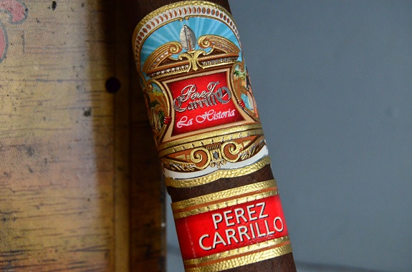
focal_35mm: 82
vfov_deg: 16.5
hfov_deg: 24.7
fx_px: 942
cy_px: 136
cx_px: 206
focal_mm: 55
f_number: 10
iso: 2500
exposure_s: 1/30
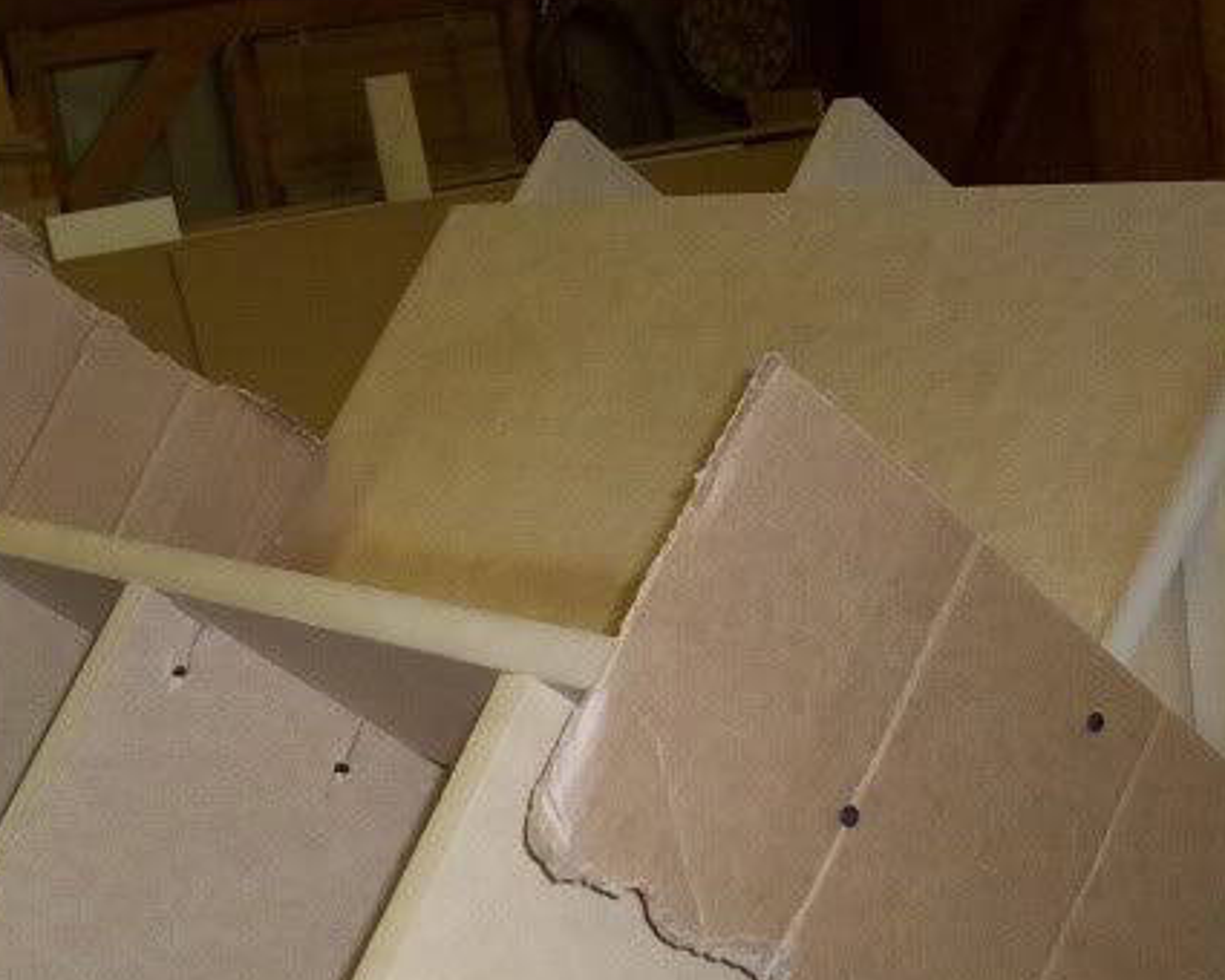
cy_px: 819
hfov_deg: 27.9
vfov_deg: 22.1
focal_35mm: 68
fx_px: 2465
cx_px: 559
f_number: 2.8
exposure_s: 1/64
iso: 200
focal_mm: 6.2
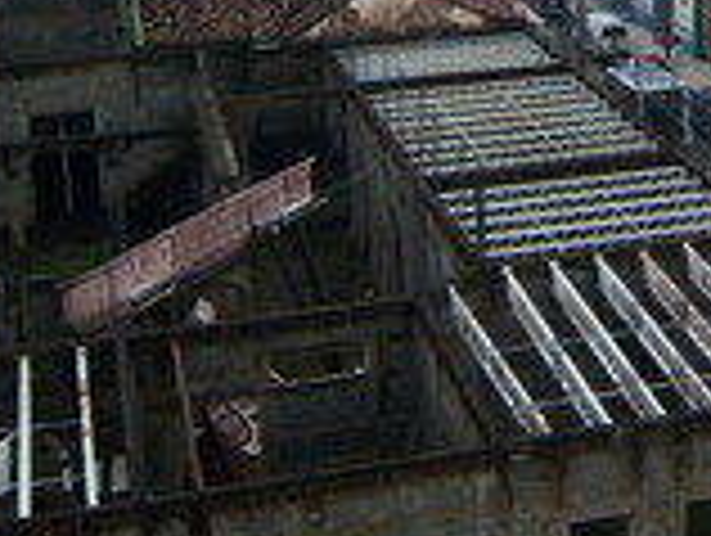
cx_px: 691
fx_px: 1707
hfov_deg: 22.7
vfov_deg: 17.3
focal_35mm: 83
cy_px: -27
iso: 160
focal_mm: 7.5
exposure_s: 1/1000
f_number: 2.8
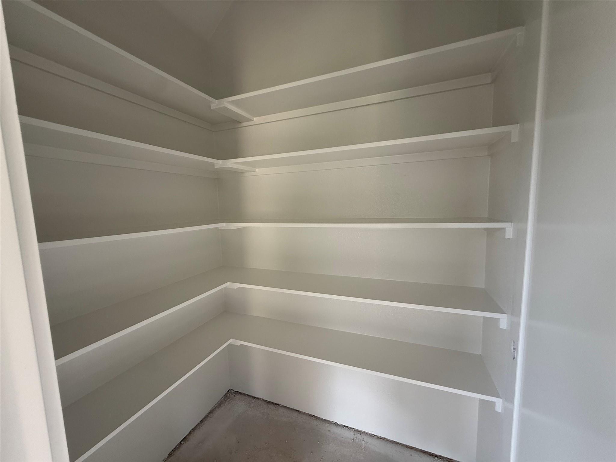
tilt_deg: -4.7
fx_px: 249
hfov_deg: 102.1
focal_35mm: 14
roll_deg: +1.7
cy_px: 231
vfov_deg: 85.7
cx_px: 308
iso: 125
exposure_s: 1/99
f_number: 2.2
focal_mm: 2.22
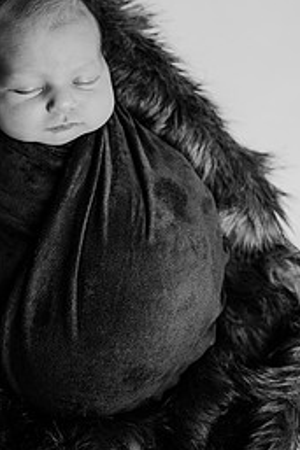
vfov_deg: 44.2
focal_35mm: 42
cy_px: 89
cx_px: 47
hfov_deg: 30.8
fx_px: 526
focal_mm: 24
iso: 100
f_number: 2.8
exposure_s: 1/160
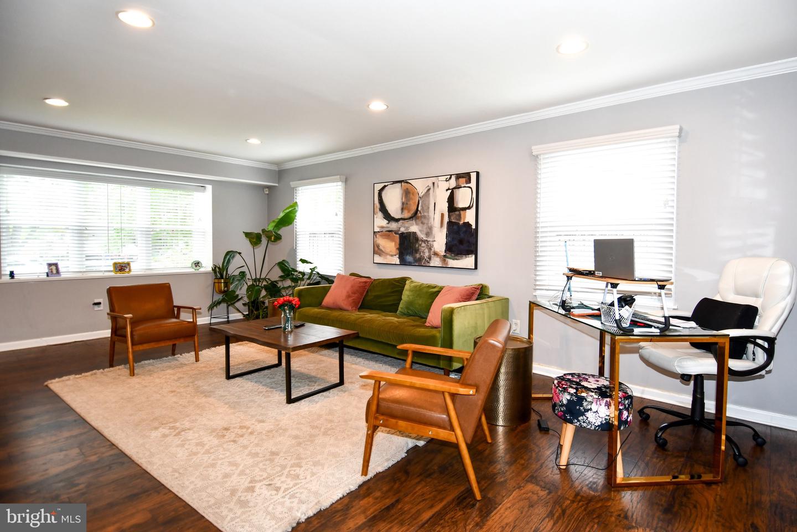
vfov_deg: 67.4
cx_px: 398
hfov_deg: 90.0
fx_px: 398
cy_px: 266
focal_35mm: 18
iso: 450
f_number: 4
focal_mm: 12
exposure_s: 1/60
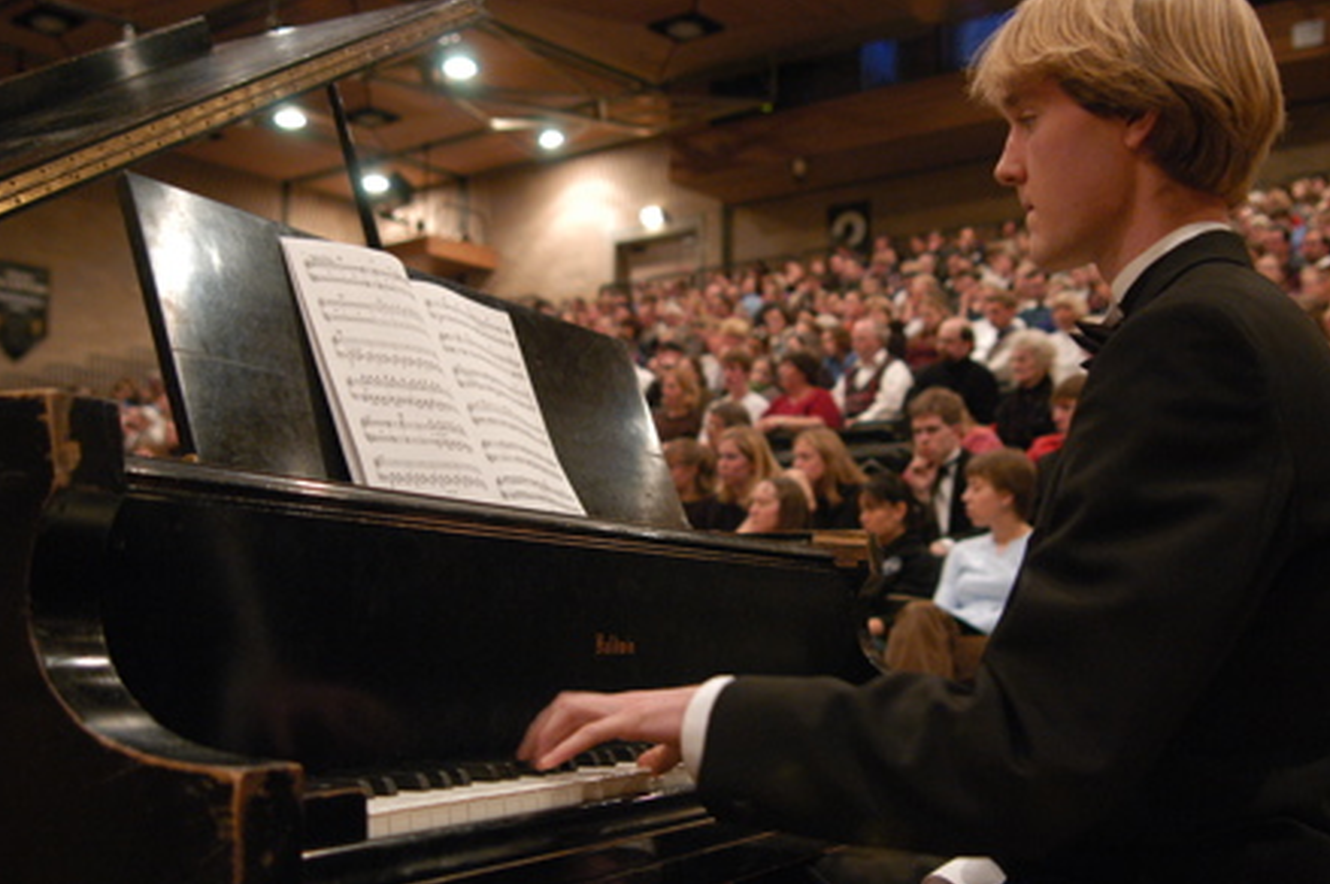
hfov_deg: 45.5
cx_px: 665
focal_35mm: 43
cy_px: 437
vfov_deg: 31.1
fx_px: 1587
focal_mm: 28
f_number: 2.8
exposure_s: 1/20
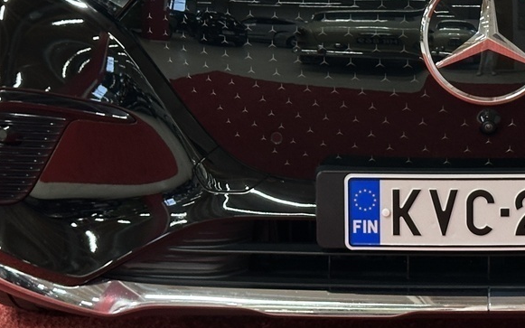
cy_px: -70
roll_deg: -0.1
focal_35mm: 126
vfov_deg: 10.2
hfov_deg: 16.3
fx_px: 1803
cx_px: 502
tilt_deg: -10.5
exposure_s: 1/58
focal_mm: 6.86
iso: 125
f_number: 1.78
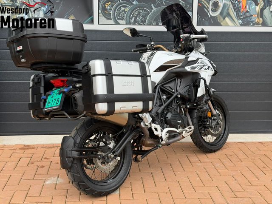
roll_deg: -0.4
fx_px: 377
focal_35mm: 48
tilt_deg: -10.5
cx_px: 136
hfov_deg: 39.7
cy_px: 102
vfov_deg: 30.3
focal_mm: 6.76
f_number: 1.78
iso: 100
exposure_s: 1/706
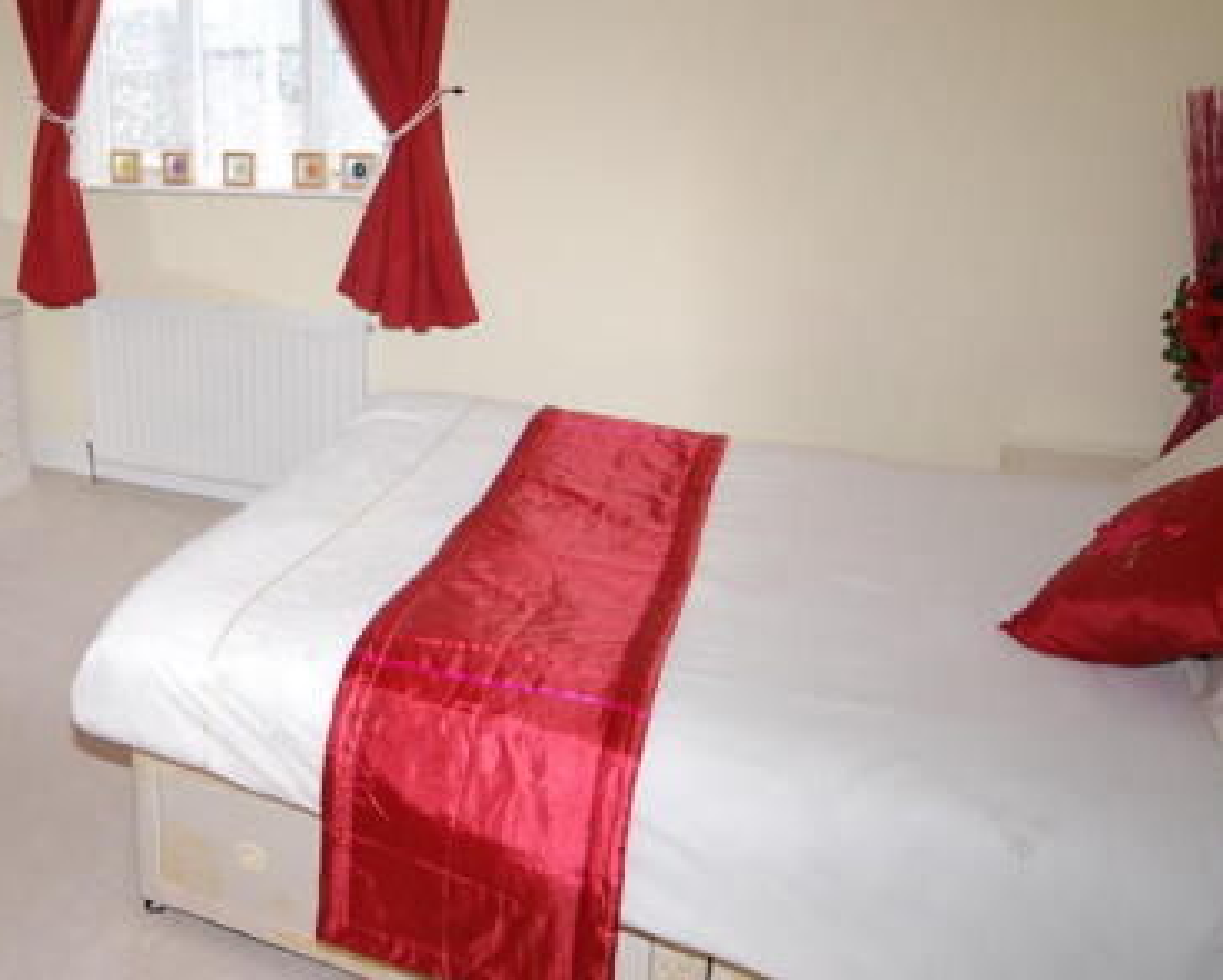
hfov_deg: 54.2
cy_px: 404
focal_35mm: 30
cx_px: 224
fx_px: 1087
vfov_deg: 48.3
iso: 200
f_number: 4.5
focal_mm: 12
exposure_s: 1/60
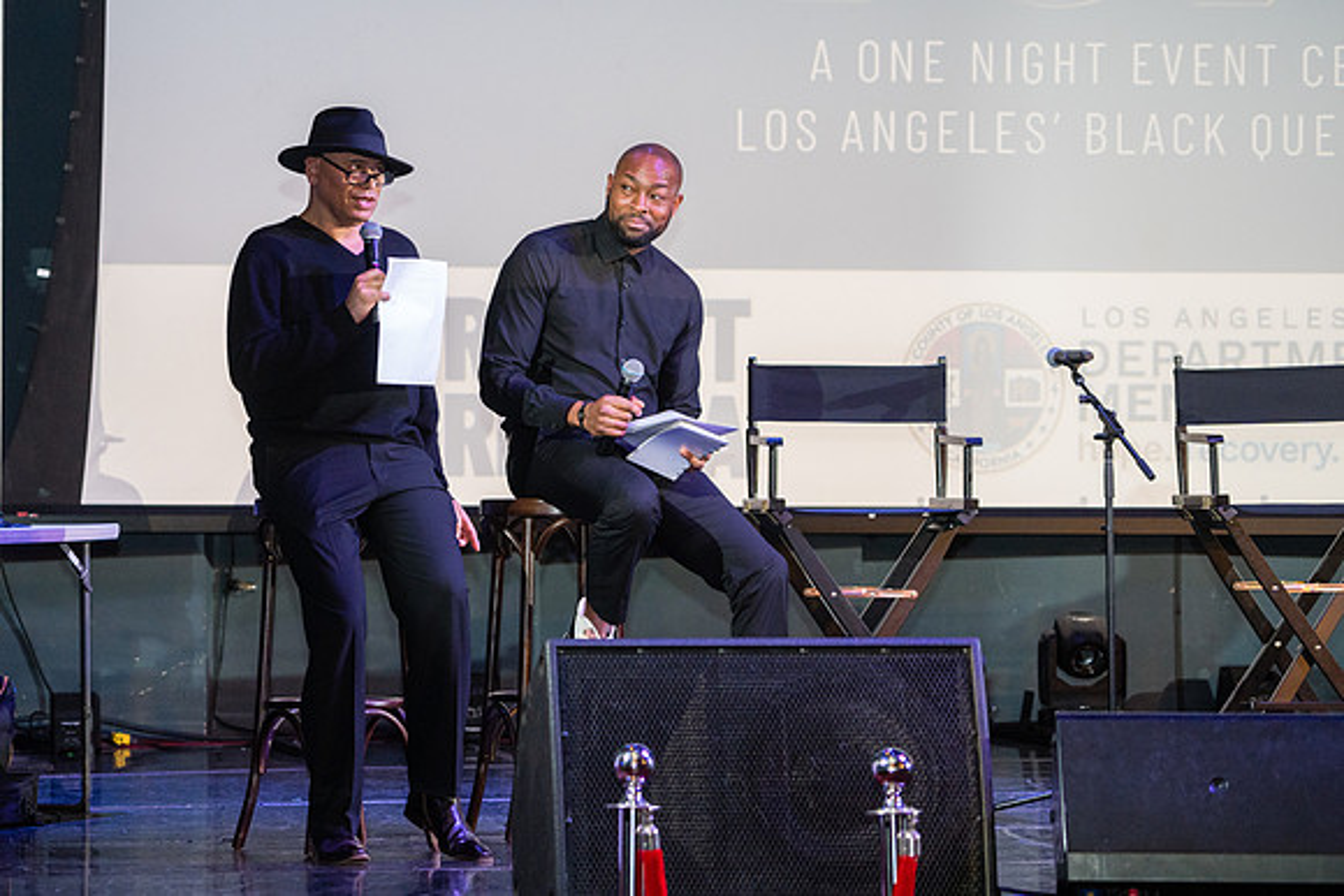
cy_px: 392
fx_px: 4858
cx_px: 495
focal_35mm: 130
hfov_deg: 15.7
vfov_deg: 10.5
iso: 3200
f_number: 4
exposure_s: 1/250
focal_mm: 103
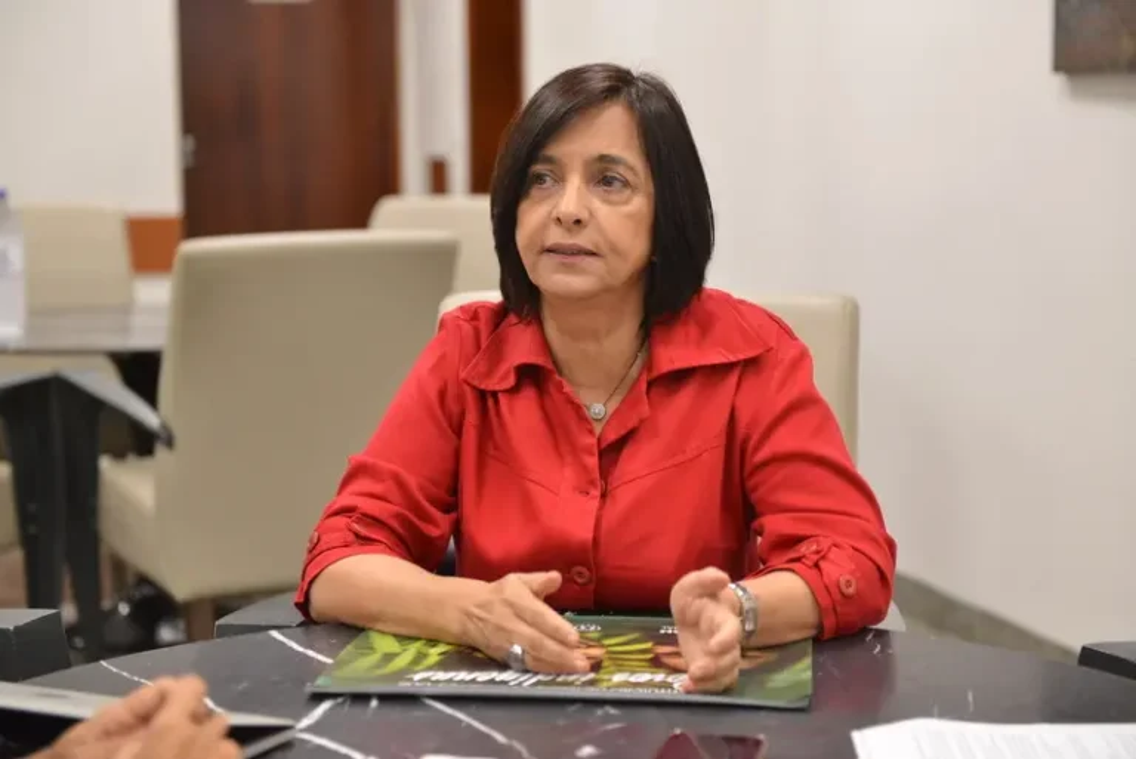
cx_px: 568
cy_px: 380
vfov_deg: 19.5
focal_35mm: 70
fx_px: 2210
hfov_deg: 28.8
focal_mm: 70
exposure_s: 1/250
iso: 2000
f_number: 3.2
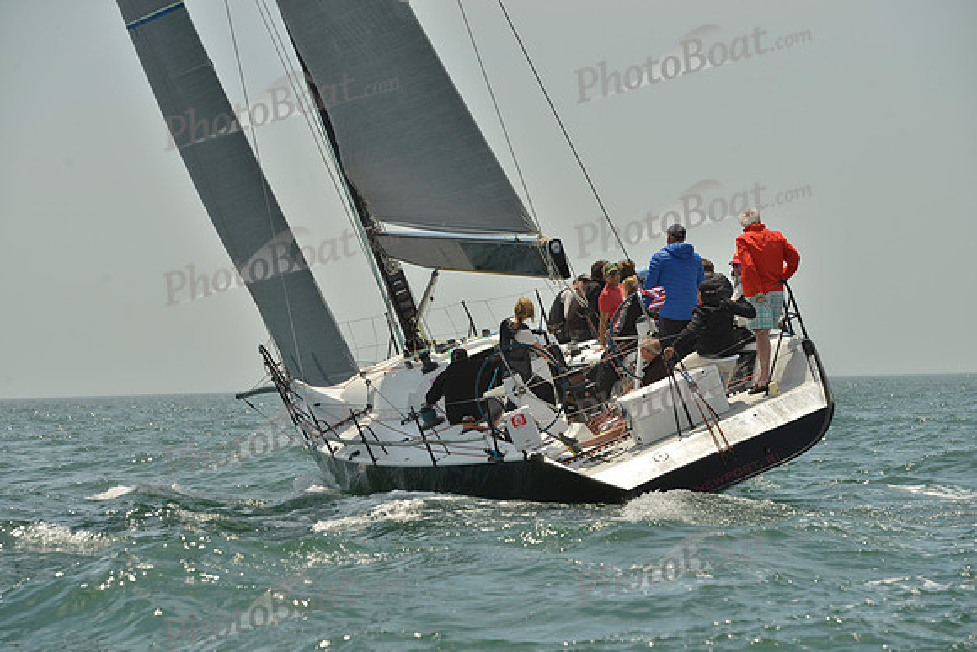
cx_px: 488
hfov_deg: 12.4
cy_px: 326
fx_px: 4479
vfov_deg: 8.3
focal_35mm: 165
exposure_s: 1/1250
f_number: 11
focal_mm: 165
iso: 280
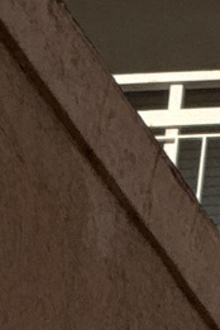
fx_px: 8781
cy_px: -516
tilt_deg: +30.3
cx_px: 1051
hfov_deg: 1.4
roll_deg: -3.8
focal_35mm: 958
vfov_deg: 2.1
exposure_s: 1/1689
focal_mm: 15.66
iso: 50
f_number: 2.8
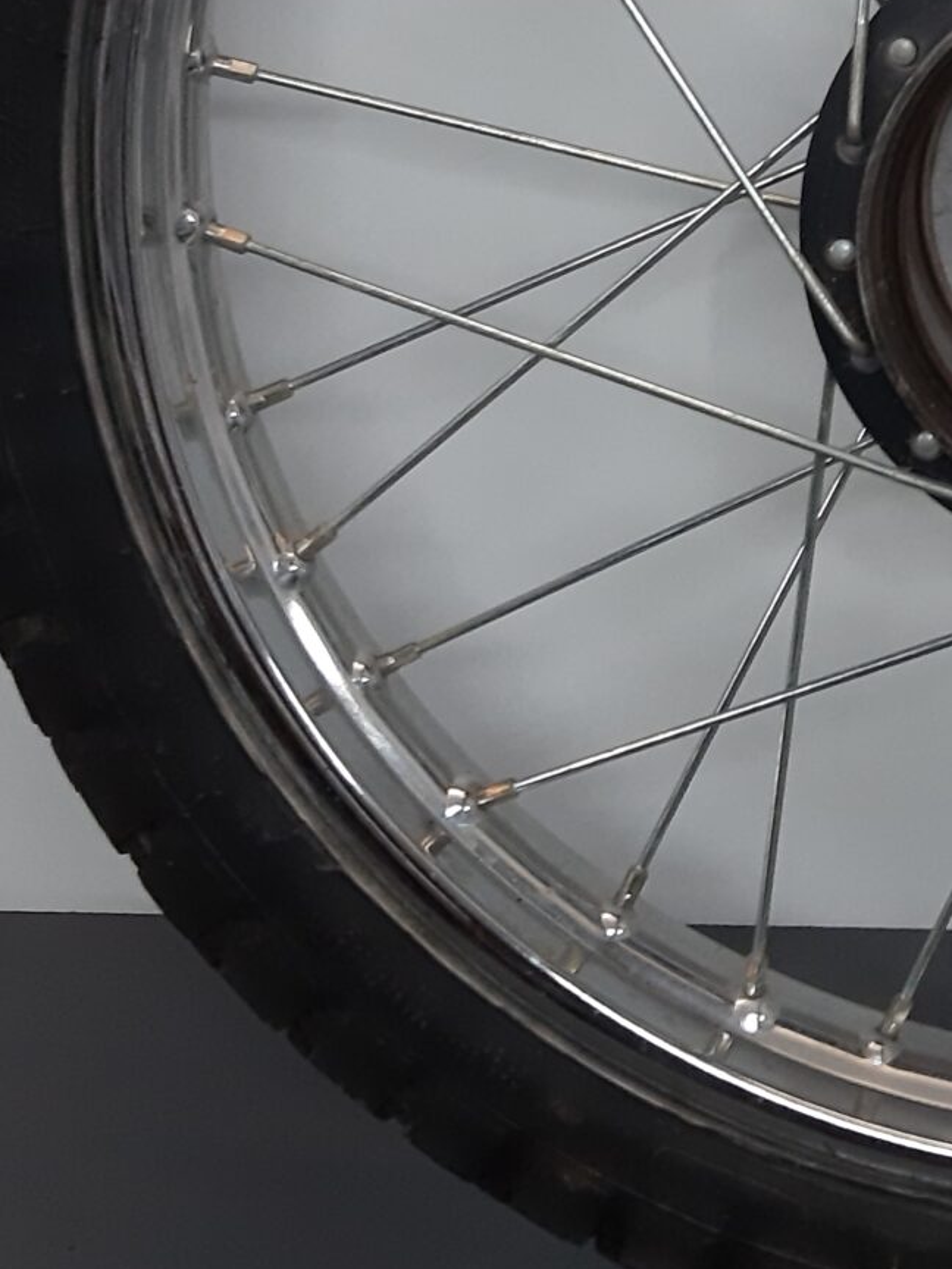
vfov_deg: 23.1
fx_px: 2934
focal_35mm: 80
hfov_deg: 17.5
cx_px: 1164
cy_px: -87
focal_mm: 3.93
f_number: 1.7
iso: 125
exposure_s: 1/50
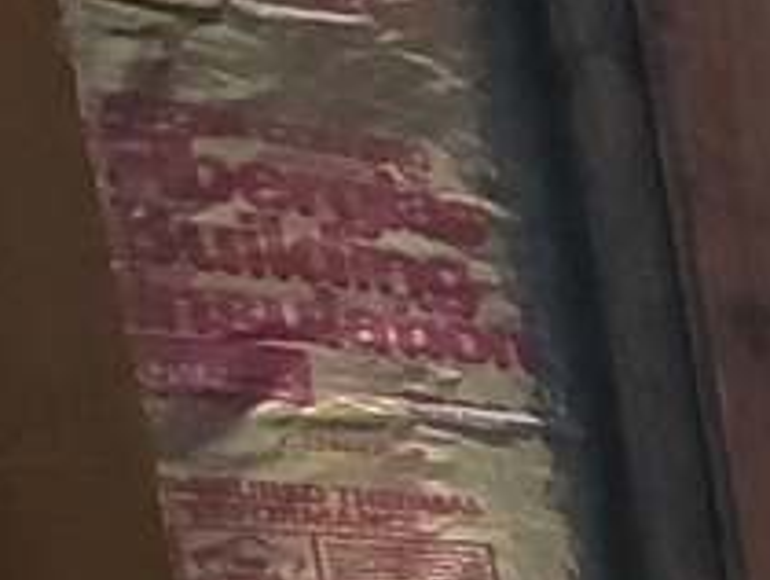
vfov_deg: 13.8
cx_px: 2603
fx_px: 1982
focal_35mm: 89
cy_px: 1200
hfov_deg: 9.9
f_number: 2.2
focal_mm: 2.2
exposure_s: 1/60
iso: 160
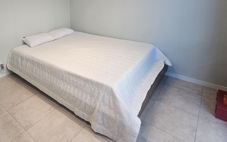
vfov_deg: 50.1
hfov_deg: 75.1
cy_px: 30
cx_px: 79
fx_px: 142
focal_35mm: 23
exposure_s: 1/207
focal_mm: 2.2
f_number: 2.2
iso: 160
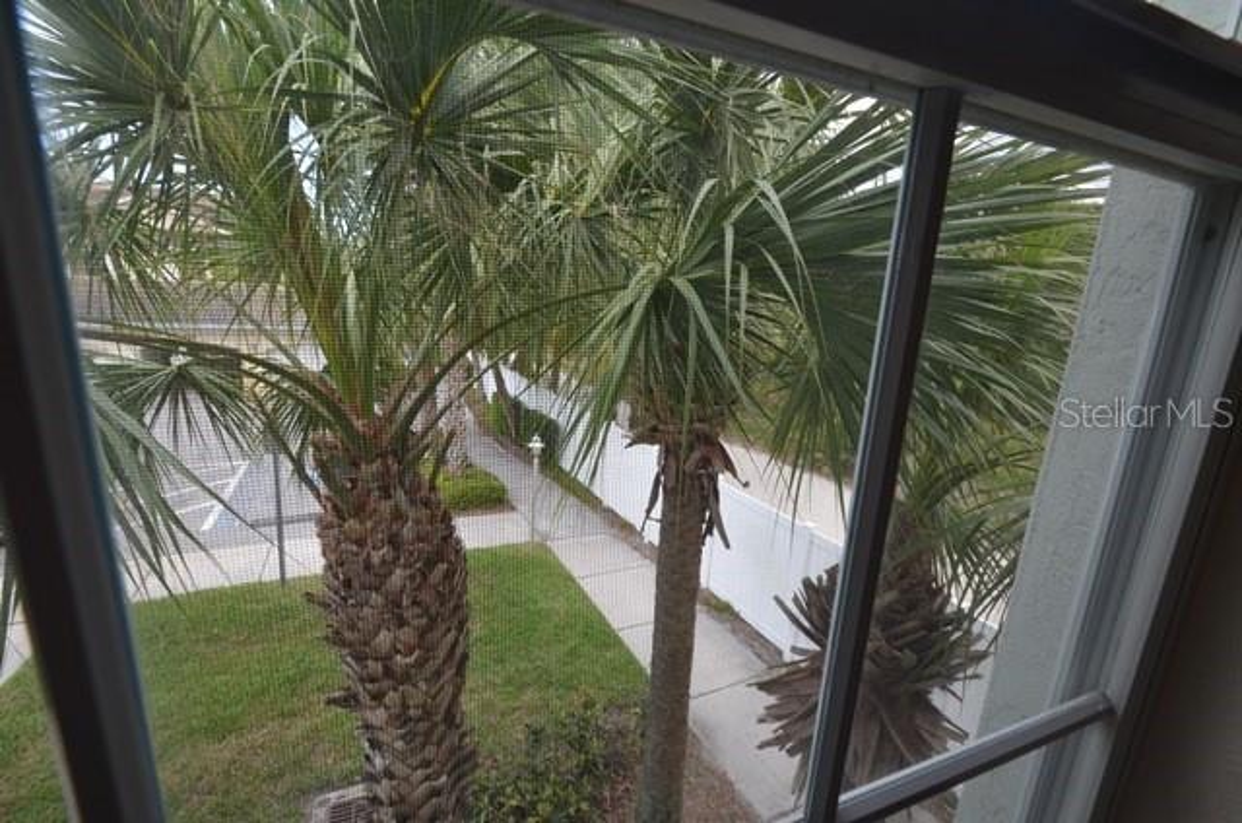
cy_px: 412
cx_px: 621
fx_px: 516
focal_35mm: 15
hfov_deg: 100.5
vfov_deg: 77.1
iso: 400
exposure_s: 1/125
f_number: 9
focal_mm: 10
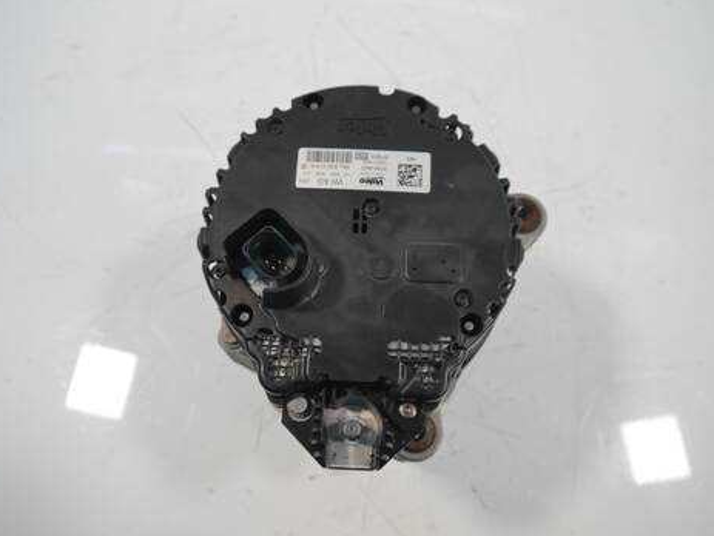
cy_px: 274
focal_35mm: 29
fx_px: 599
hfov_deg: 61.6
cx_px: 349
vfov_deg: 48.3
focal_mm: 14
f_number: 3.5
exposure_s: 1/60
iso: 320
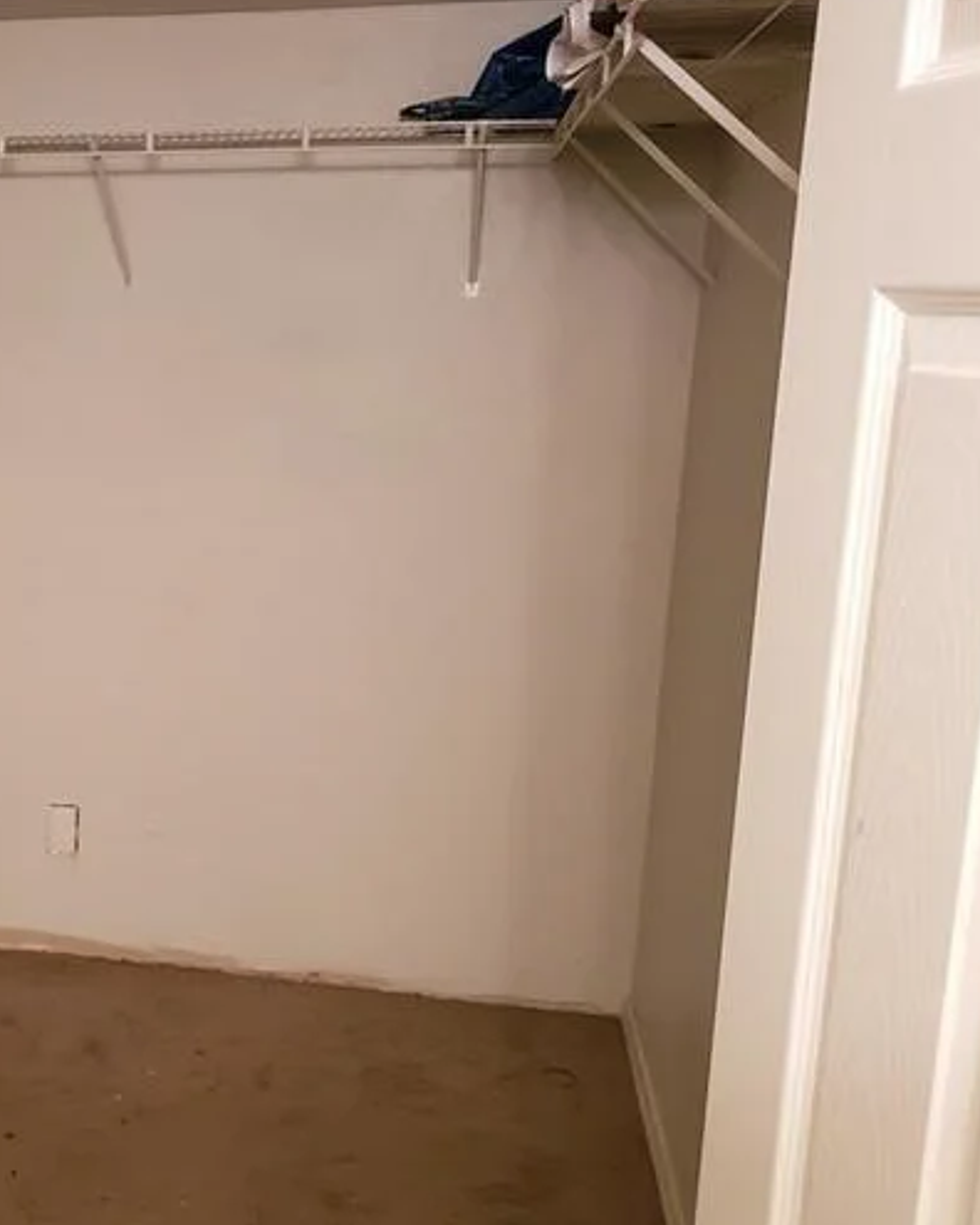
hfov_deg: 33.7
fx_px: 1486
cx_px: 22
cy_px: 705
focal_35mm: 41
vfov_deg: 44.7
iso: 250
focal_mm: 4.3
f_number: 1.5
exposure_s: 1/20
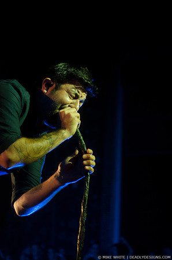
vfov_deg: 19.5
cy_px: 130
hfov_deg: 13.0
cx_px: 86
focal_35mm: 105
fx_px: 756
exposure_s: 1/200
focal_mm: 70
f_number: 2.8
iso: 1600
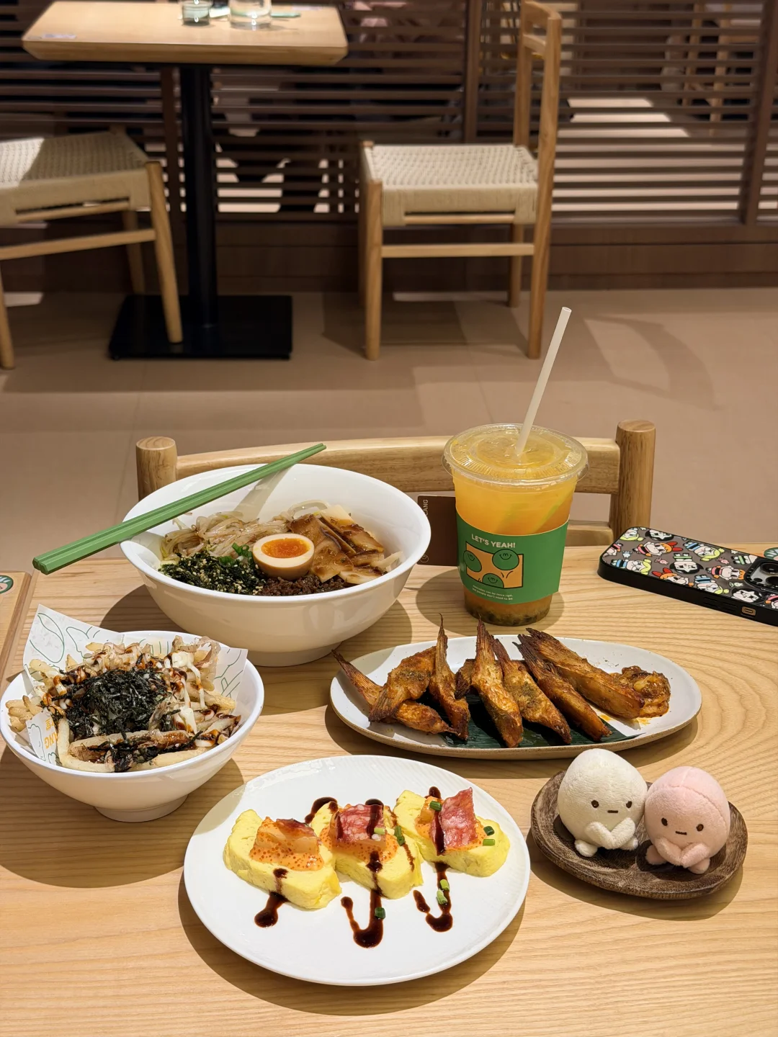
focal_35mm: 48
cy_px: 518
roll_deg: -1.8
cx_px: 389
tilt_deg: -26.4
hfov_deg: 30.3
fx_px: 1438
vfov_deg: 39.7
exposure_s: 1/100
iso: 50
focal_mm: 6.76
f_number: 1.78
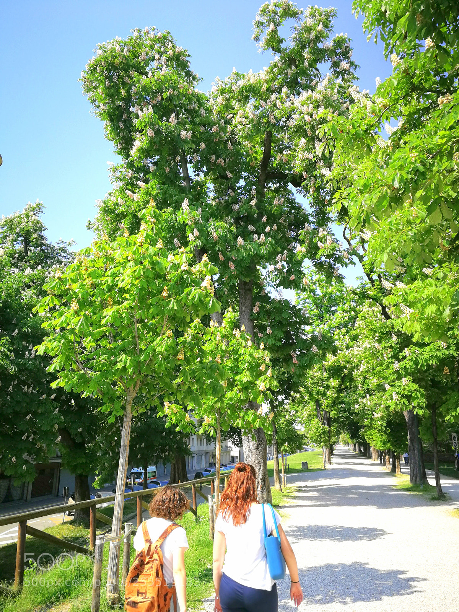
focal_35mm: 27
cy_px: 306
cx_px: 230
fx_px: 477
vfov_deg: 65.3
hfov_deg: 51.4
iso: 50
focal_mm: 3.95
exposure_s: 1/588
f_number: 4
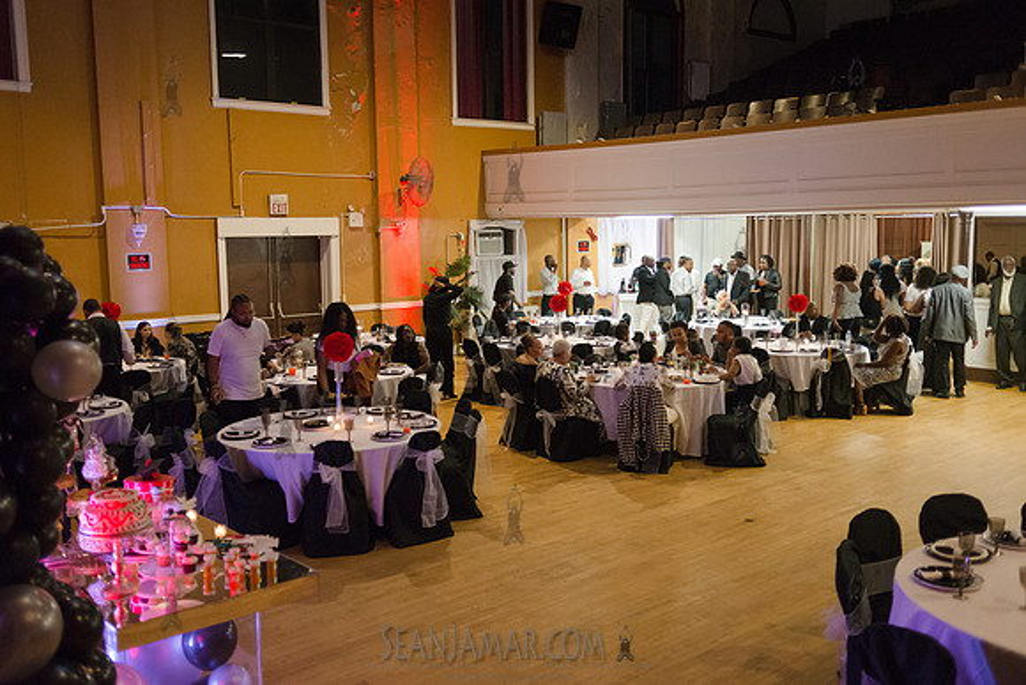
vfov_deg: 37.9
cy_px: 342
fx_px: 998
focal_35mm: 35
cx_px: 513
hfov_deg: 54.4
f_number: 2.8
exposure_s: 1/160
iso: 4000
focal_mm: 35
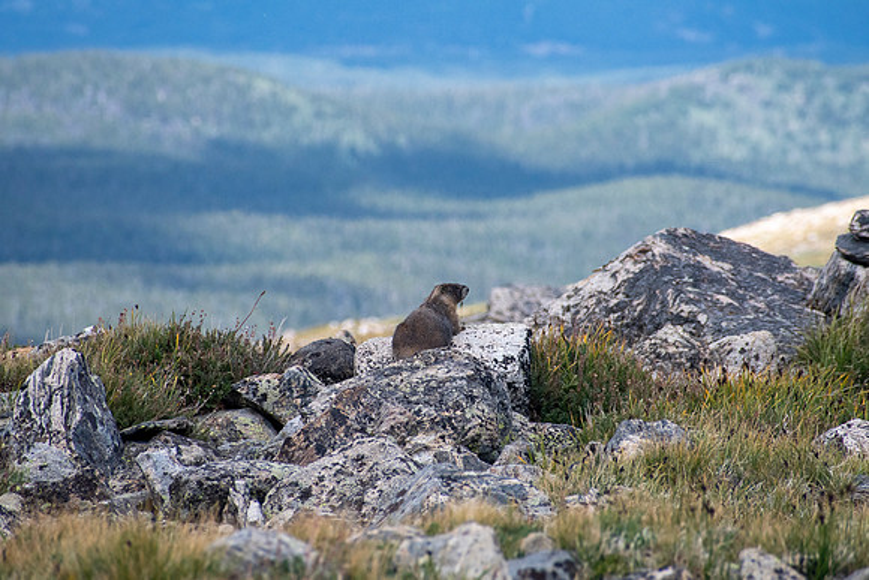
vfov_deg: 3.1
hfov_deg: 4.6
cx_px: 434
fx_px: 10865
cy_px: 290
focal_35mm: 450
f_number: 10
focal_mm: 300
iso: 1000
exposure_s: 1/1600
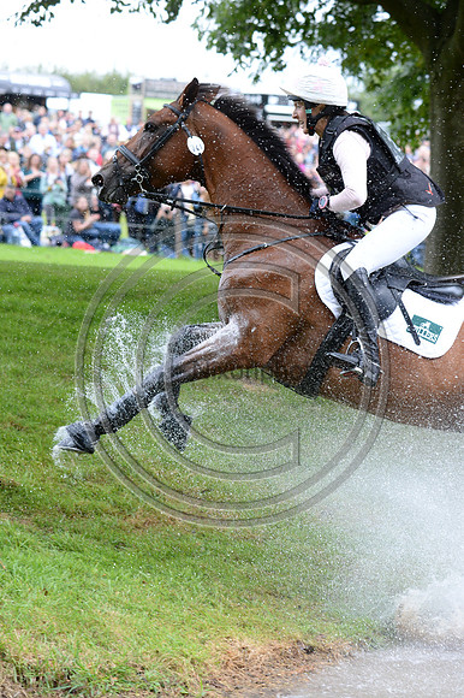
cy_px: 349
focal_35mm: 130
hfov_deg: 10.5
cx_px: 232
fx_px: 2516
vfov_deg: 15.8
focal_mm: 130
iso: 2000
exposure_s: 1/1000
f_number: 5.6
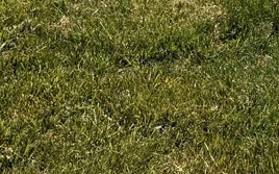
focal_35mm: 152
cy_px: -345
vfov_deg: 7.6
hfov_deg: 13.2
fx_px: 1155
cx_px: 385
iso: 80
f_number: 1.78
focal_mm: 6.76
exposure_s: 1/6173
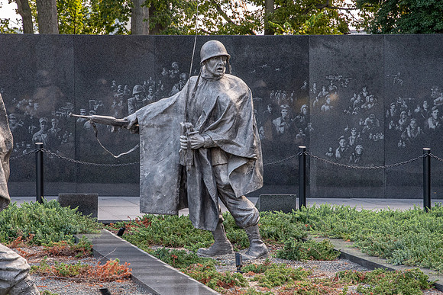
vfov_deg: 12.3
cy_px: 136
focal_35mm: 111
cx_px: 214
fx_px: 1372
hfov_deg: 18.3
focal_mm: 55
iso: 640
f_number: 5
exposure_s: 1/400
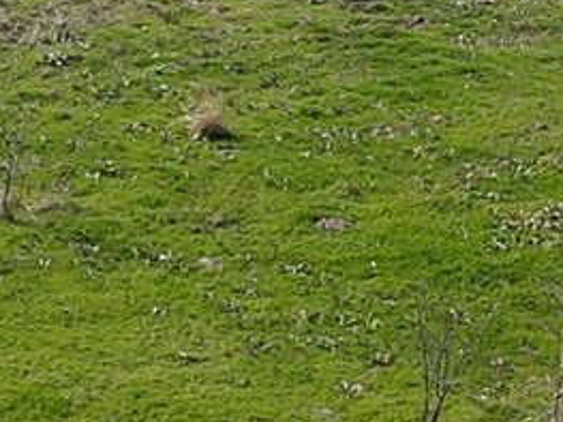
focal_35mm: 187
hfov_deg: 10.6
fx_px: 3040
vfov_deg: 7.9
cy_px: 433
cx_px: 223
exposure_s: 1/500
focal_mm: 4.5
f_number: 2.8
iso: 100
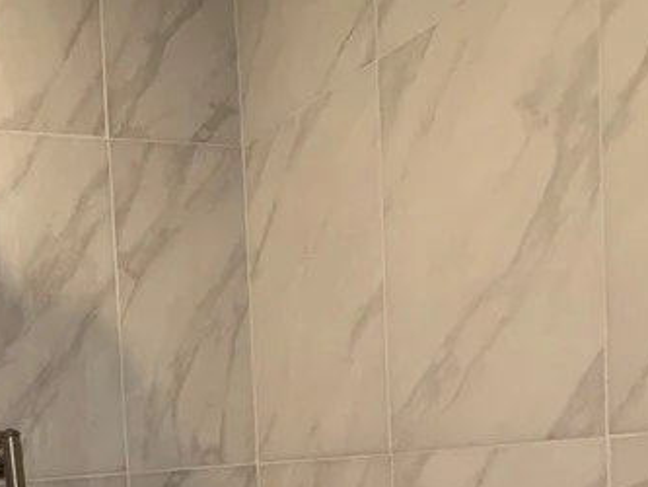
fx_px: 805
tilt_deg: -3.1
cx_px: -88
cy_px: 542
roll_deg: +4.4
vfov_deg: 30.0
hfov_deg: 36.2
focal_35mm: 43
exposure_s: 1/60
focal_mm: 2.22
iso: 64
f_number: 2.2
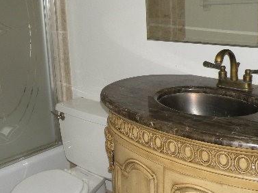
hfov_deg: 41.0
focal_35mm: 46
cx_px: 98
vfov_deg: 31.1
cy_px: 53
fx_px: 343
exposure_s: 1/60
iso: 64
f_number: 2.8
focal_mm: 4.7
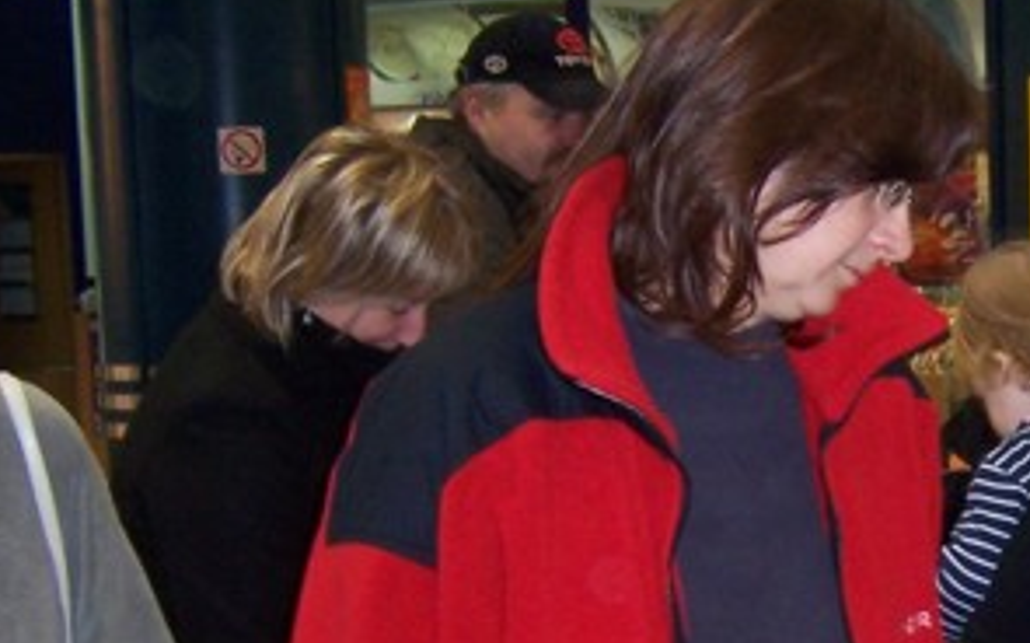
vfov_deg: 13.5
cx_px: 1030
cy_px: 664
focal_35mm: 95
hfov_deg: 21.1
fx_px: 2665
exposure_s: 1/60
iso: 140
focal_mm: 5.5
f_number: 2.8
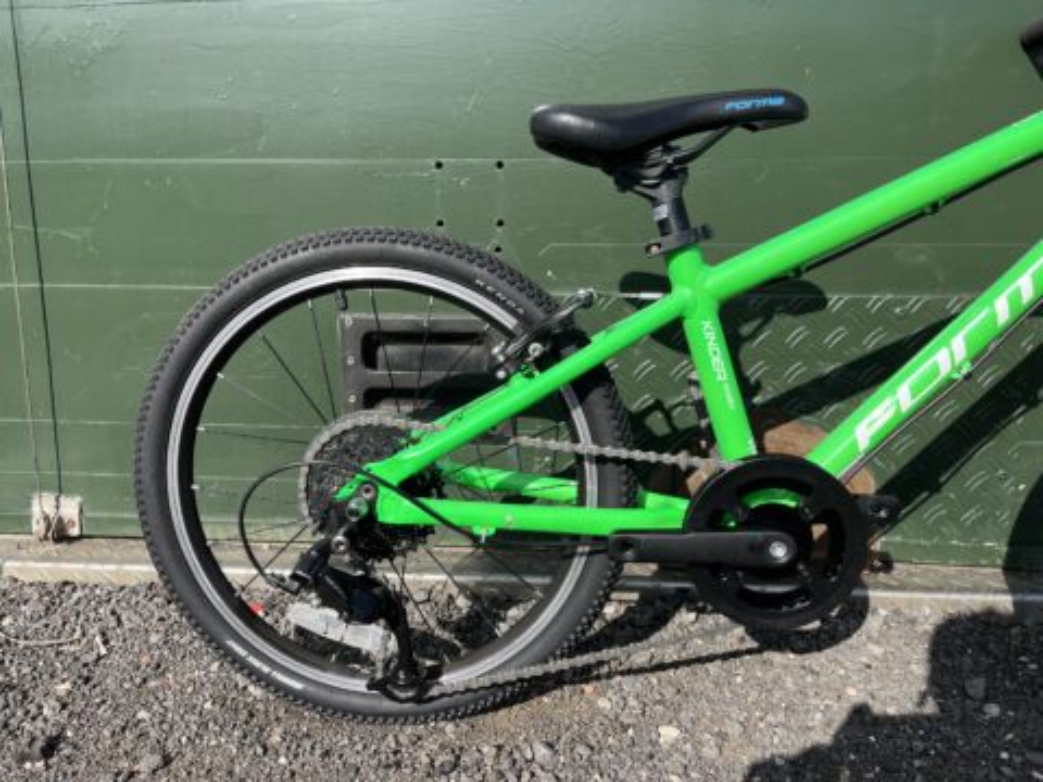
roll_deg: +1.1
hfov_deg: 67.3
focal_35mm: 26
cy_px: 391
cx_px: 522
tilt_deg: -13.3
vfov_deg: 53.1
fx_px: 783
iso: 50
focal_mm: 5.1
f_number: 1.6
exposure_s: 1/2179
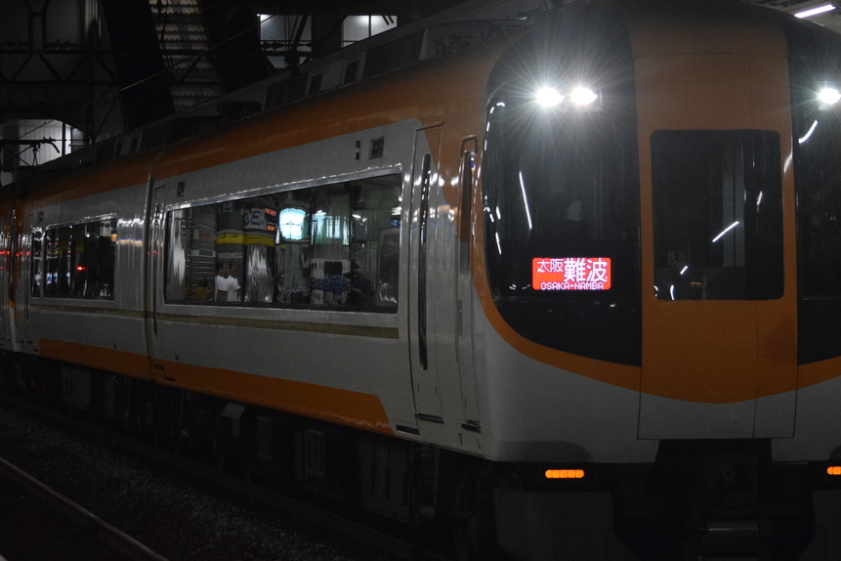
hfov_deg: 12.6
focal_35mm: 163
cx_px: 389
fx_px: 3808
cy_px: 224
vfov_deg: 8.4
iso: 3200
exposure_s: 1/400
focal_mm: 78
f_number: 5
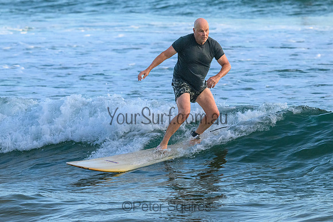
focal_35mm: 422
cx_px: 157
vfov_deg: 3.3
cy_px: 105
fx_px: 3906
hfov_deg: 4.9
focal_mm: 400
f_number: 11
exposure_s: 1/2000
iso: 5600
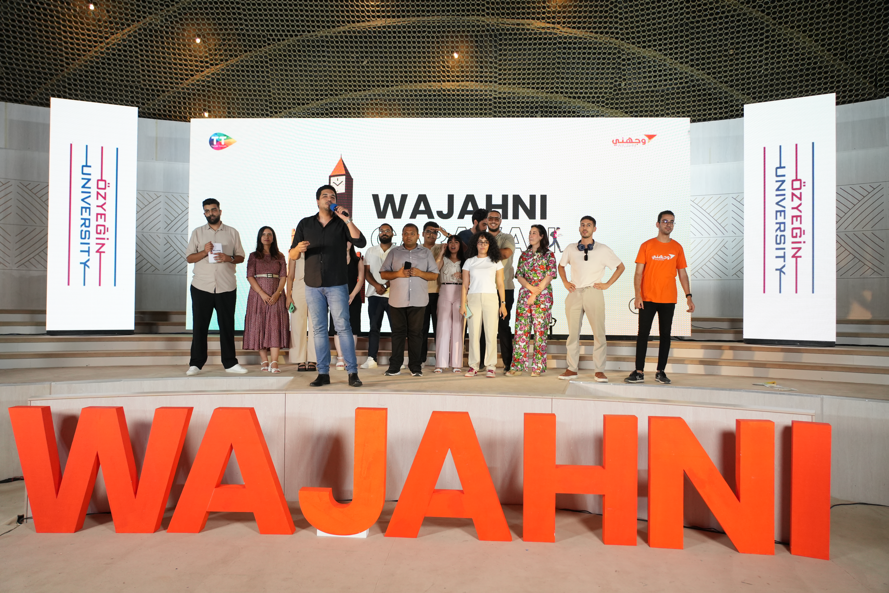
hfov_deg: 73.7
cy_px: 296
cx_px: 444
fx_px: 593
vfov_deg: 53.1
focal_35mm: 24
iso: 1600
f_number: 4
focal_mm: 24
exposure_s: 1/250
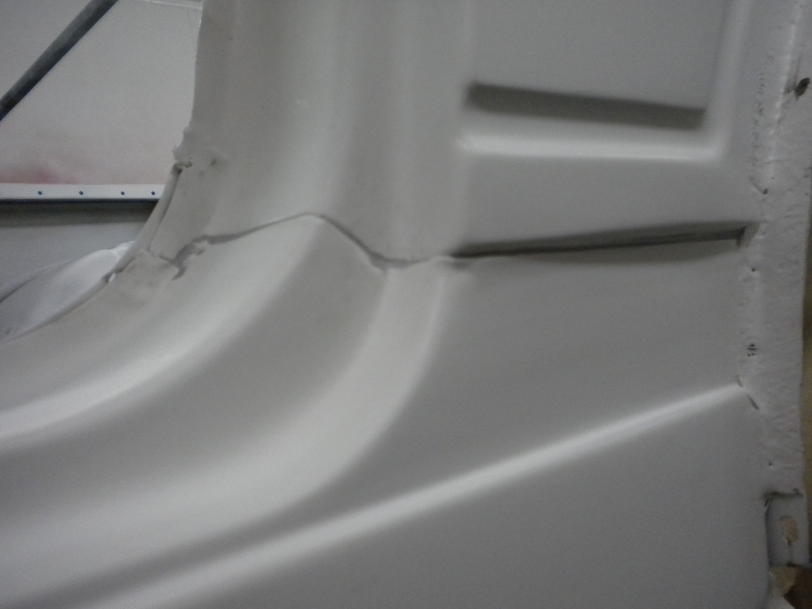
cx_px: 406
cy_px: 304
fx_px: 821
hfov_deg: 52.6
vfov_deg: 40.7
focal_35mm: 35
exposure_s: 1/434
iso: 400
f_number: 3.1
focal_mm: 6.3
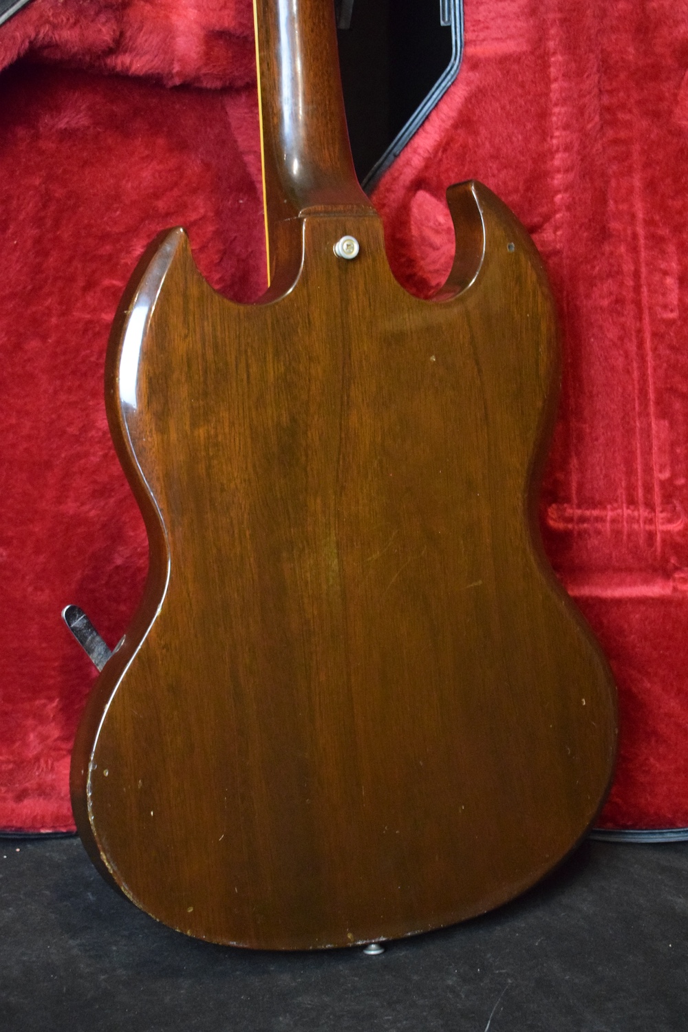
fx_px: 1978
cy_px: 516
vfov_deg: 29.2
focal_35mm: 69
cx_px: 344
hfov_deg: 19.7
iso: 6400
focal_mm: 46
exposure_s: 1/40
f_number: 5.3
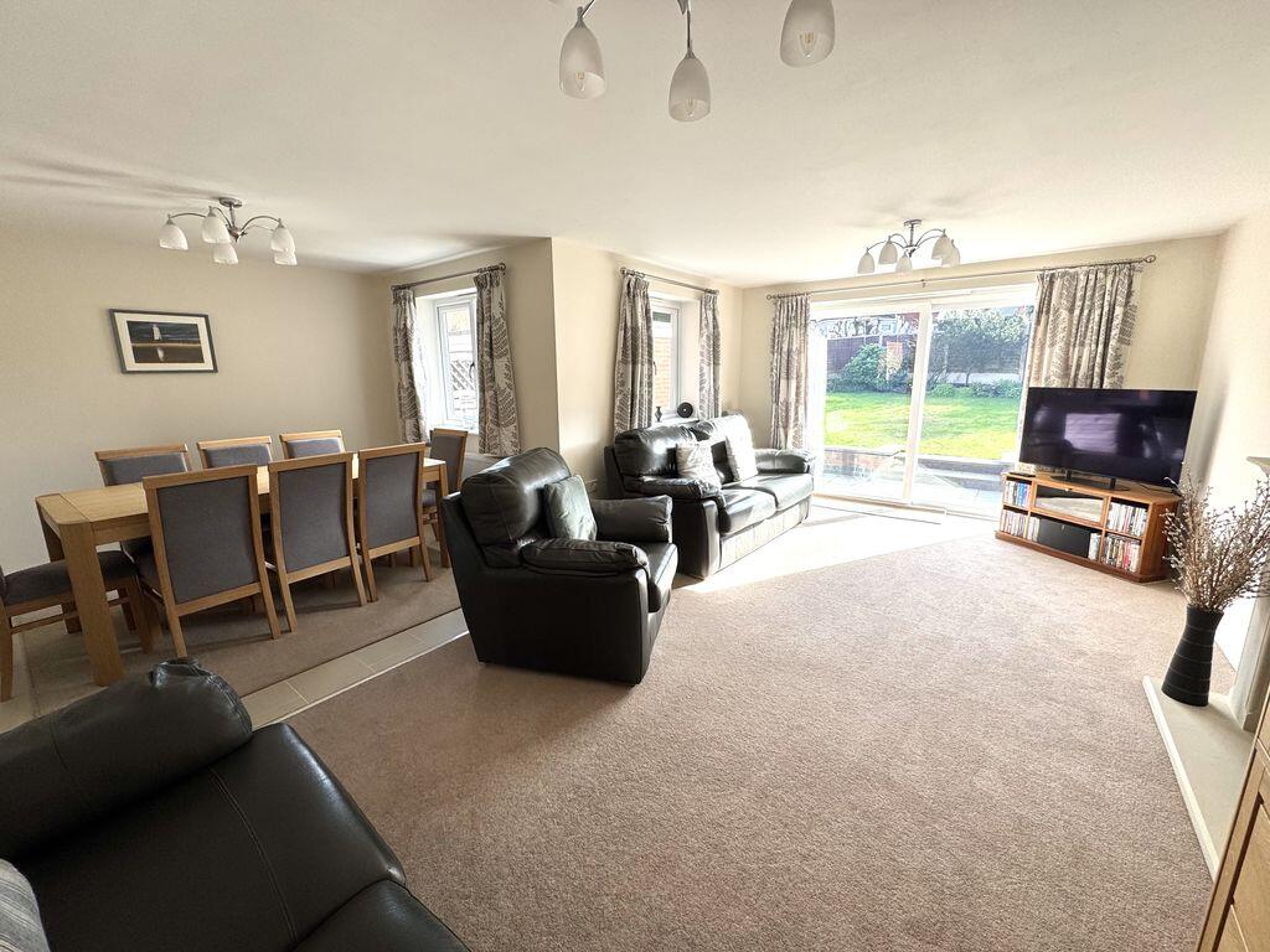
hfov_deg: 102.1
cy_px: 476
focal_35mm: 14
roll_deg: +0.4
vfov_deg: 85.7
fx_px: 514
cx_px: 635
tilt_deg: -12.1
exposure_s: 1/186
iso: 40
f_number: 2.2
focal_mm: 2.22
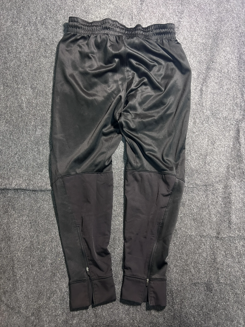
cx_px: 122
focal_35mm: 26
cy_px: 164
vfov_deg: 67.3
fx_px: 245
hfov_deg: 53.1
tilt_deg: -58.4
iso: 500
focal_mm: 5.7
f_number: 1.5
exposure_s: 1/50
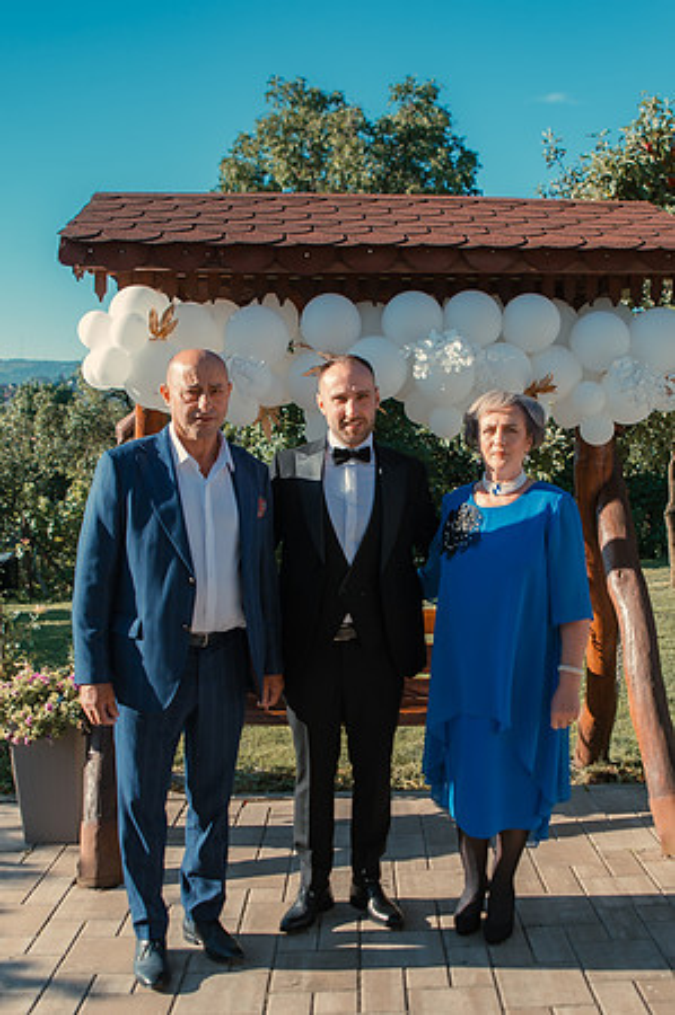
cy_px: 508
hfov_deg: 36.4
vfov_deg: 52.7
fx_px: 1025
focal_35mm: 36
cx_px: 358
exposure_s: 1/250
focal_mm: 24
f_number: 4
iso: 100
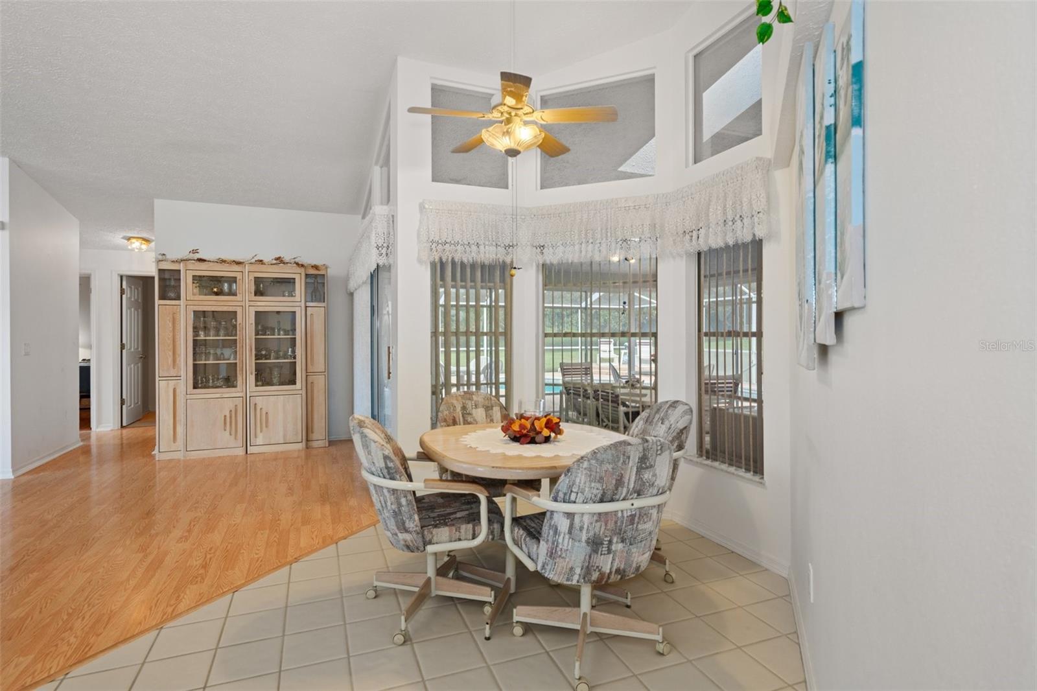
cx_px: 518
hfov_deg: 90.0
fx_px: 518
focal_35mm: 18
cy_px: 346
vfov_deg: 67.4
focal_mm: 18
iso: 400
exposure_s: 1/1.67
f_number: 8
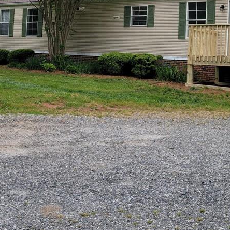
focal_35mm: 53
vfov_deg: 31.2
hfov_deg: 32.2
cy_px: 39
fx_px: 398
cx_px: 131
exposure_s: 1/1632
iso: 40
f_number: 1.8
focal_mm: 5.4
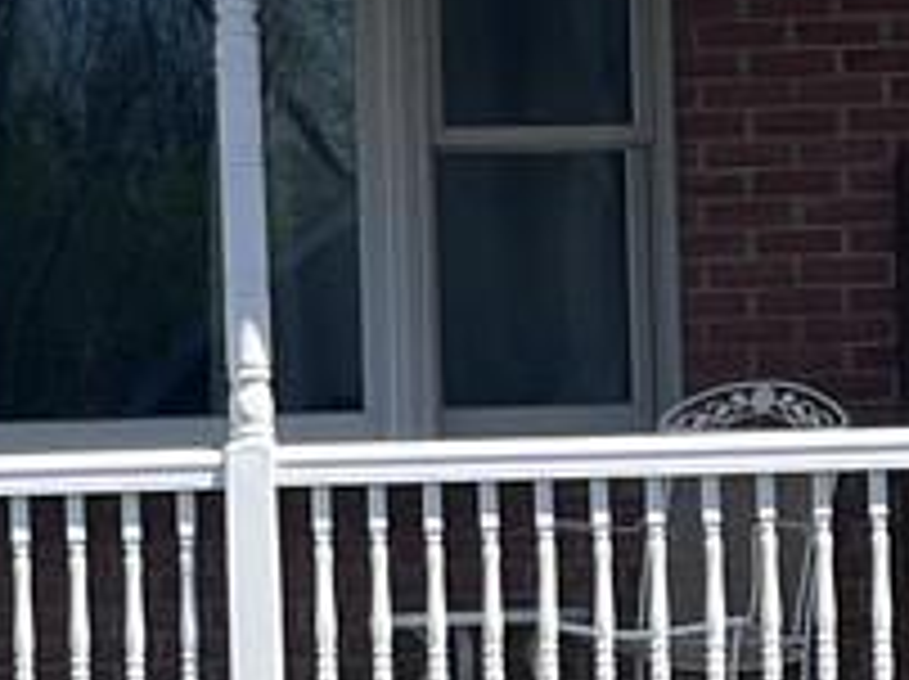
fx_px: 12826
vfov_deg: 3.0
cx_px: 302
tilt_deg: +0.7
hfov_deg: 4.1
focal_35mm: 489
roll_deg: +1.1
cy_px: 360
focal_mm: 9
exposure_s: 1/447
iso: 32
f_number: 2.8
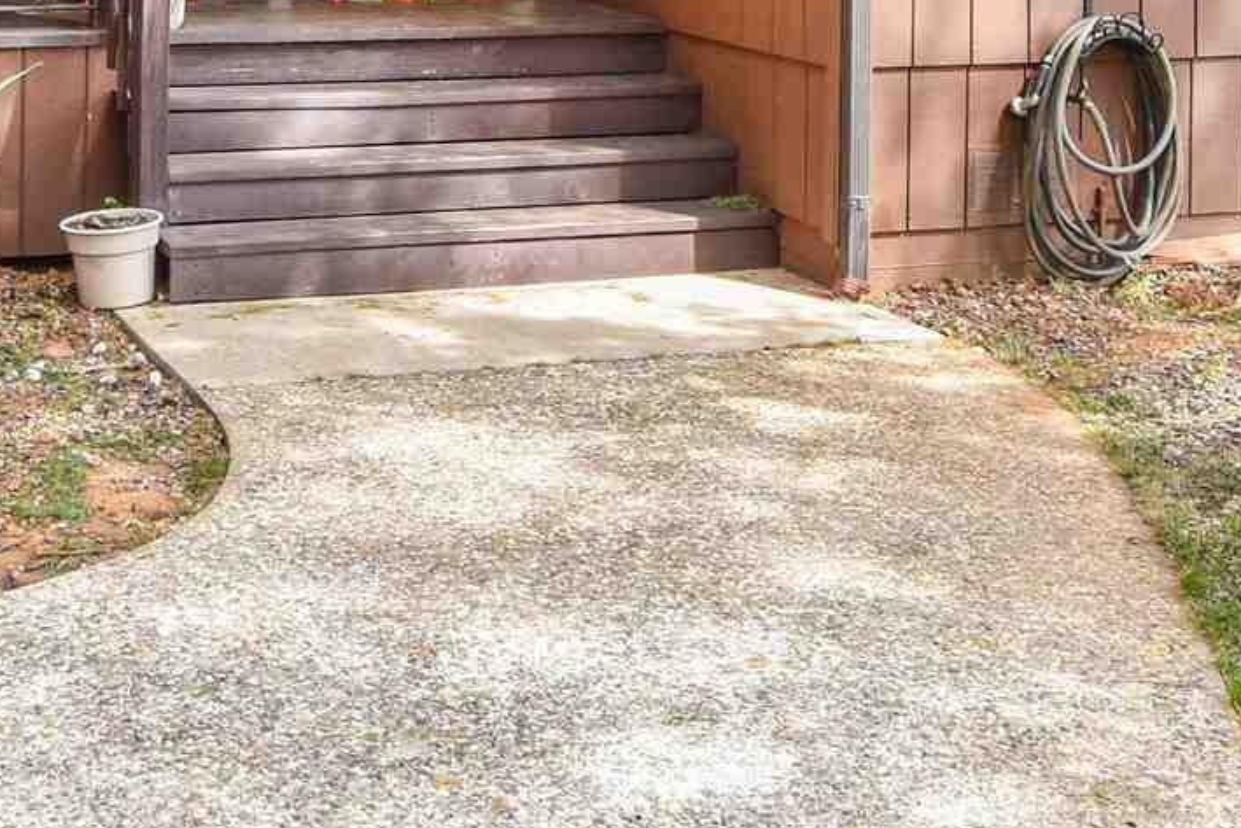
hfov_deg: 30.6
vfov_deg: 19.5
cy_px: -212
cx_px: 352
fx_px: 2241
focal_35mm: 65
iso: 100
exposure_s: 1/60
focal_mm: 10
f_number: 6.3
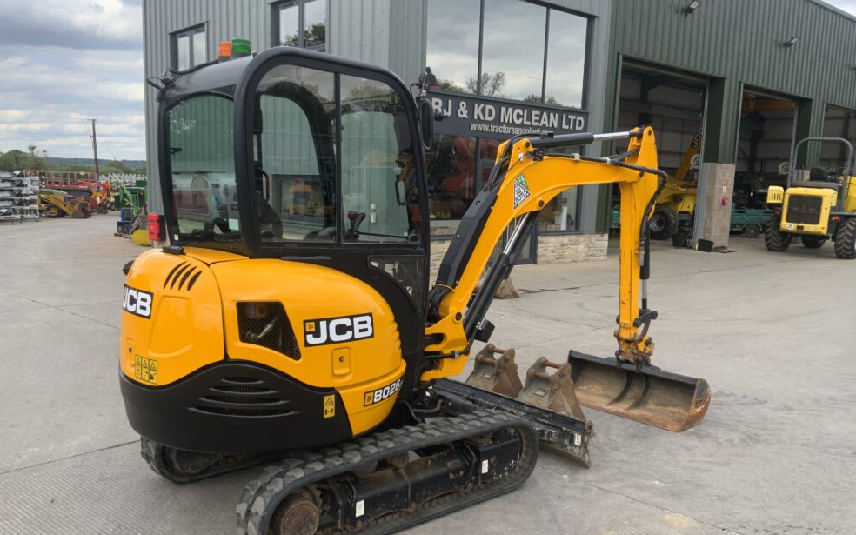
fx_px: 747
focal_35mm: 32
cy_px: 299
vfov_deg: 39.4
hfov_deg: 59.6
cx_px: 415
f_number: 1.8
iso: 16
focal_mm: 3
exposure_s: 1/620
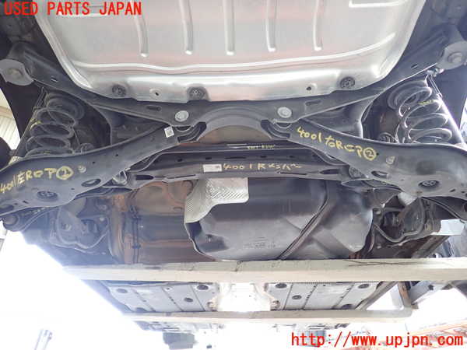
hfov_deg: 69.4
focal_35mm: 25
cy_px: 175
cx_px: 234
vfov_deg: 54.9
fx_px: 337
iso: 200
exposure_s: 1/60
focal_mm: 4.5
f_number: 2
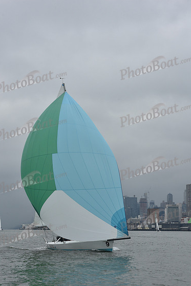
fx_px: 660
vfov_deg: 24.5
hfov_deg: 16.5
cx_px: 93
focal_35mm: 83
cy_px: 148
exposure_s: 1/800
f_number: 9
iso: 400
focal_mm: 80
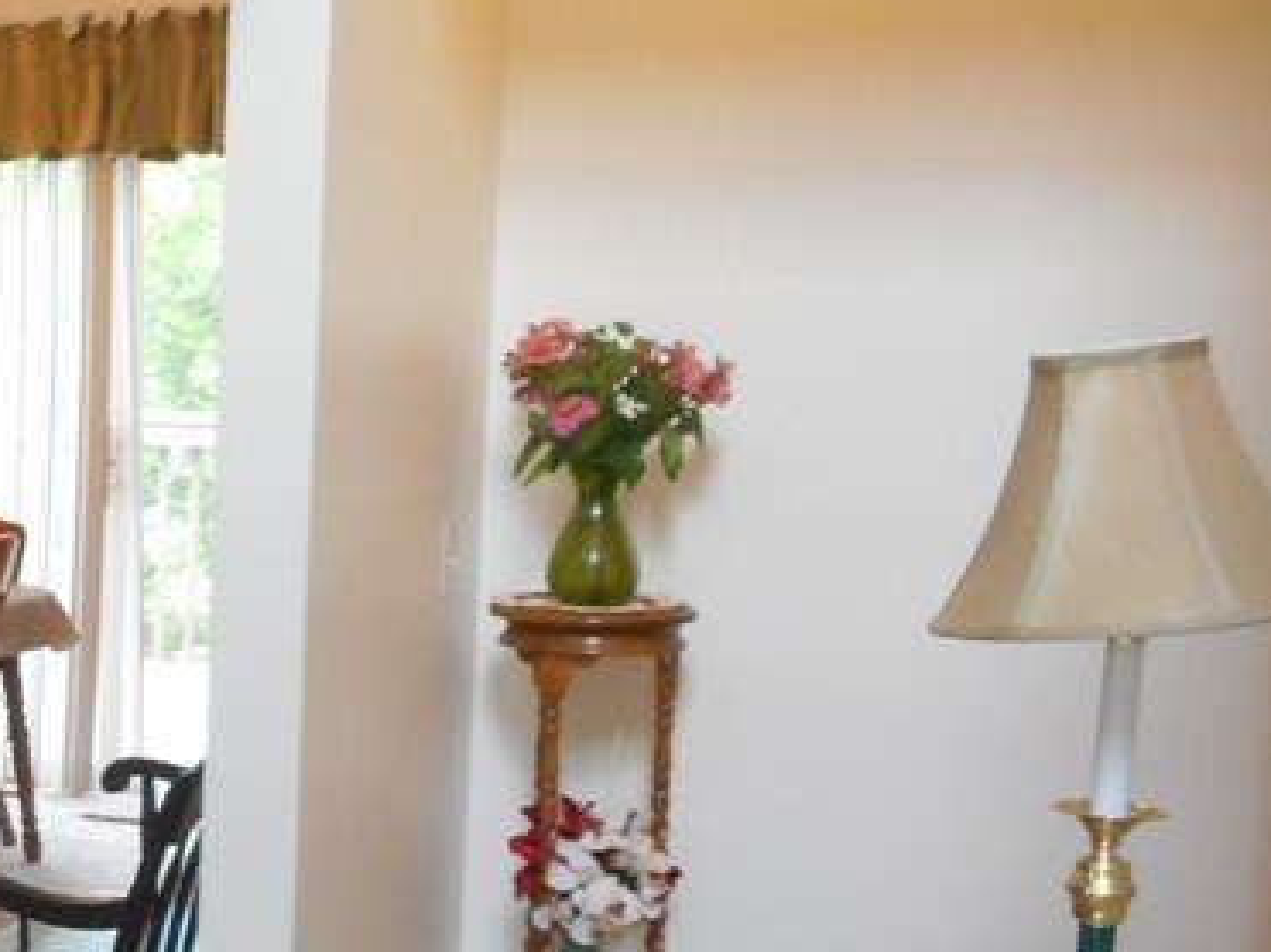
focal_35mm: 69
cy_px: 705
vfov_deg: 21.1
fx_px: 2533
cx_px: -404
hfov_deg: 24.4
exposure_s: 1/30
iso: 360
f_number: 3.7
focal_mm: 4.5
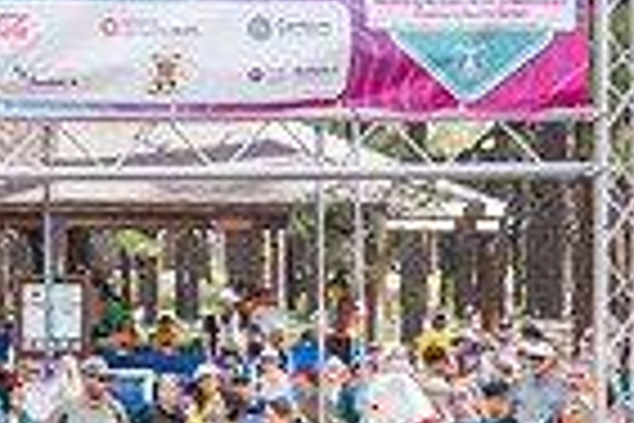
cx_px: 103
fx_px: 5072
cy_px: 511
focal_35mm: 288
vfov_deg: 4.8
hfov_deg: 7.1
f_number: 5
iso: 800
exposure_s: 1/640
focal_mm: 70
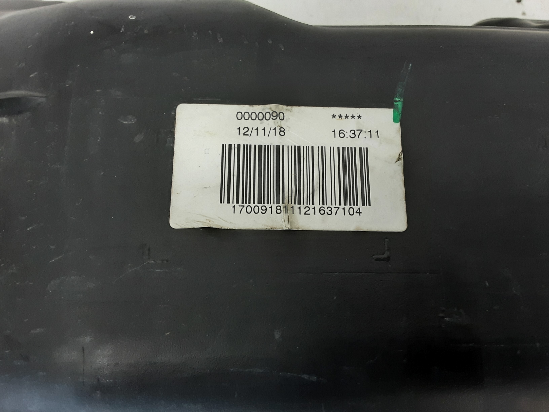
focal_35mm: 27
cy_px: 206
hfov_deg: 65.3
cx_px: 274
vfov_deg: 51.4
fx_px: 428
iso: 125
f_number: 1.9
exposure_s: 1/50
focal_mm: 2.91
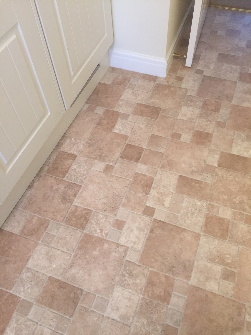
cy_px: 168
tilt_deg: -54.8
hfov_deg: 48.2
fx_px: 280
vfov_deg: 61.7
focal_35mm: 29
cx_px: 126
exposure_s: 1/33
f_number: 2.2
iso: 160
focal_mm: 4.15
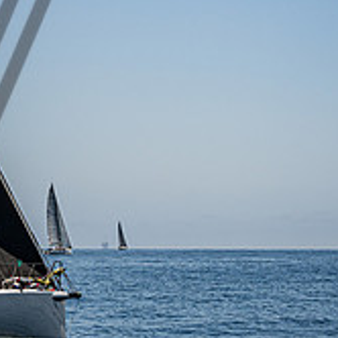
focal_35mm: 137
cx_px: -202
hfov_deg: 12.0
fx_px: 1513
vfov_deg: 12.7
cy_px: 48
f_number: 5
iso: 200
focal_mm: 43
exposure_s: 1/2500
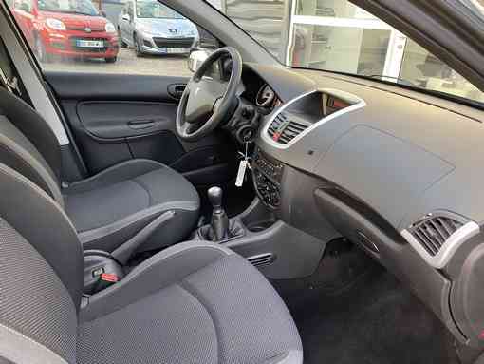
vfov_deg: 53.1
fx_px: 364
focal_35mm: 26
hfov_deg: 67.3
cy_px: 182
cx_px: 242
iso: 125
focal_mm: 4.25
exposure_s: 1/75
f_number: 1.8
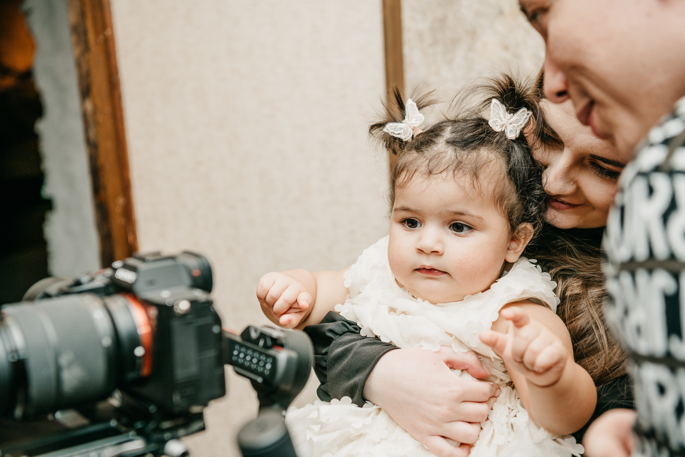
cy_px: 228
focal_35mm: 55
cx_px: 342
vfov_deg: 24.6
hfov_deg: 36.2
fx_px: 1047
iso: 160
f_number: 4
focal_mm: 55
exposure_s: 1/160
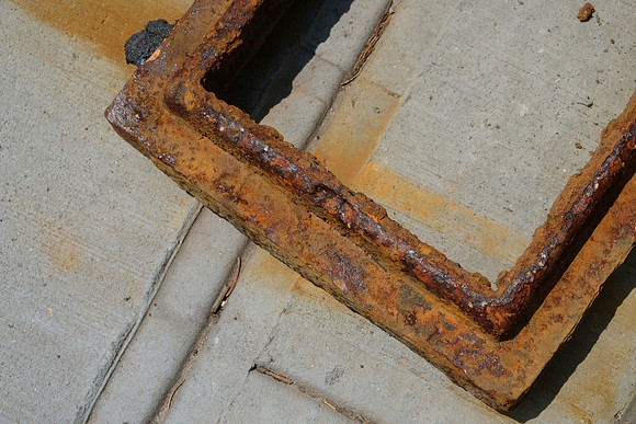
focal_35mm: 79
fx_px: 1396
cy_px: 212
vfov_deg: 17.3
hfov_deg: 25.7
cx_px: 318
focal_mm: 52.7
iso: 200
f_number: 11
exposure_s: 1/280
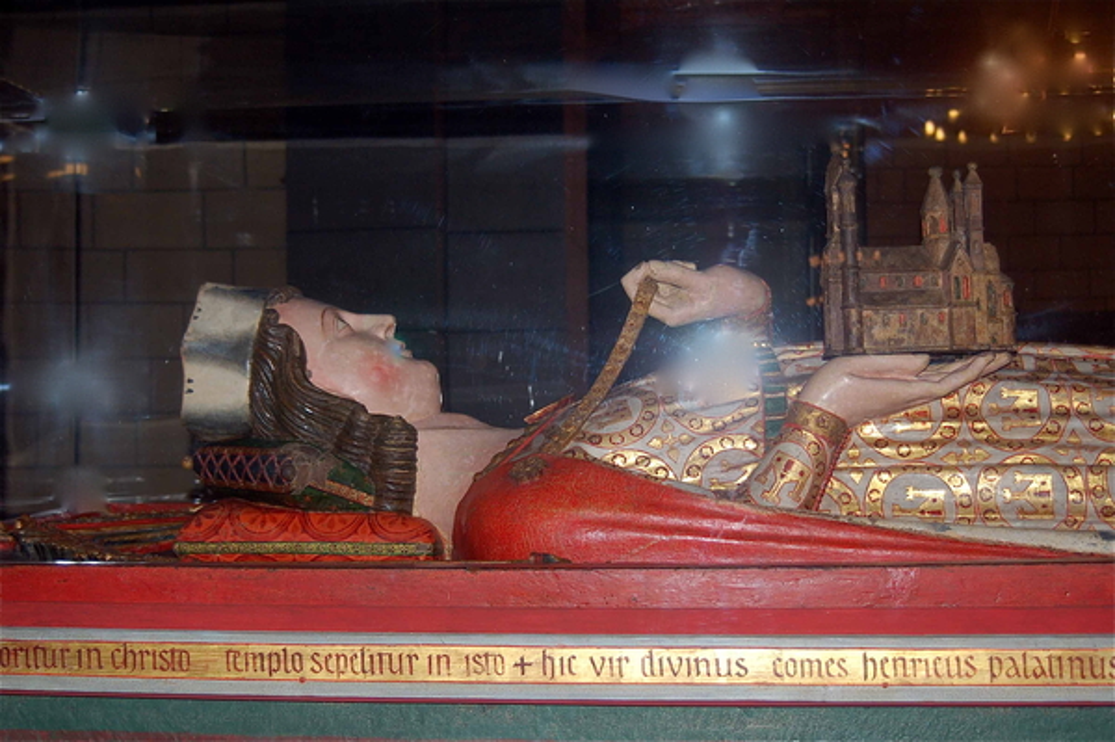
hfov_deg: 38.9
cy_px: 371
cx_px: 558
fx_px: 1578
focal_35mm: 51
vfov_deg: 26.4
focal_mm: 34
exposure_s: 1/60
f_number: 3.8
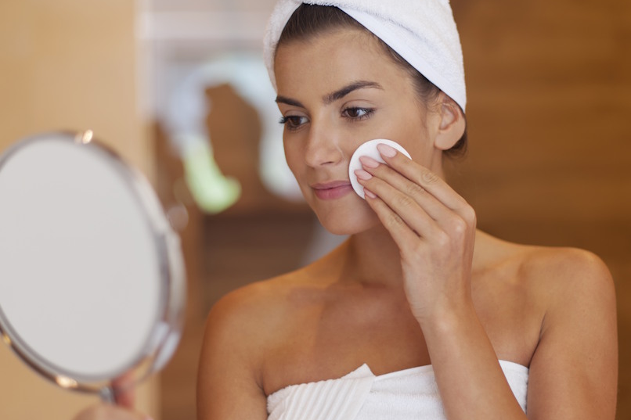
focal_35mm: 67
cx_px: 379
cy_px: 221
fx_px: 1174
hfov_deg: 30.0
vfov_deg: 20.3
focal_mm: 50
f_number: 1.8
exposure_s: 1/60
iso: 100
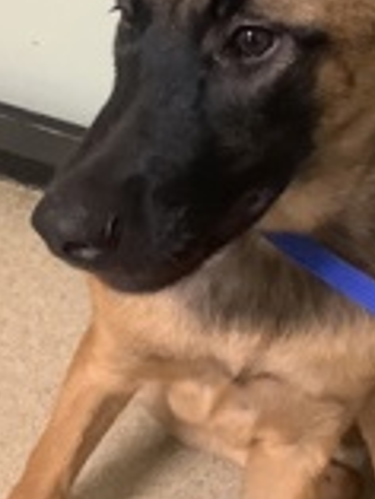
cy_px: 86
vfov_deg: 23.1
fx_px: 1197
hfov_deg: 17.6
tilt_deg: -40.9
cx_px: 316
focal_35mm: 83
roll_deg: -4.5
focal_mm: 3.3
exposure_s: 1/40
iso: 320
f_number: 2.4
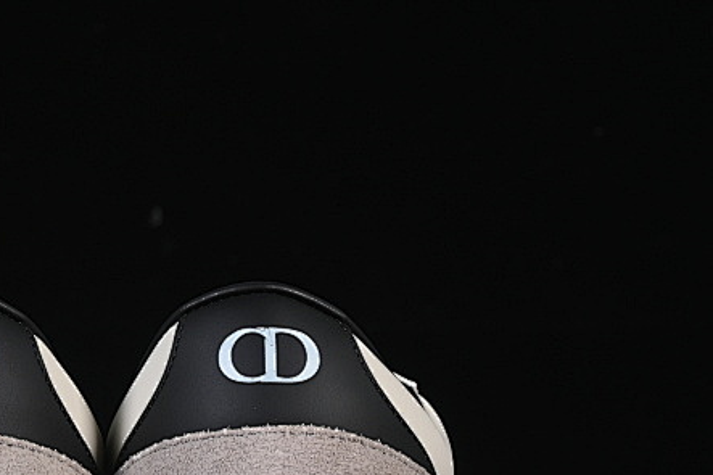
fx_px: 3623
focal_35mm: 183
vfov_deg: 7.5
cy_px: 322
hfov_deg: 11.2
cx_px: 129
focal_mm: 50
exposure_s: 1/80
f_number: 8
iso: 160
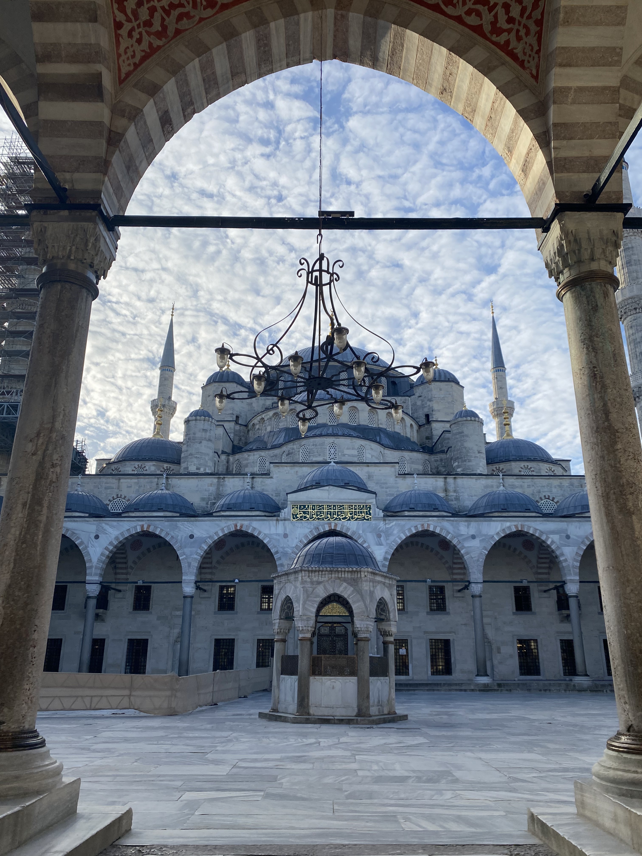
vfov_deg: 67.3
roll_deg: -0.5
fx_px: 643
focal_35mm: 26
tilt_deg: +20.3
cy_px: 428
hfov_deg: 53.1
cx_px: 321
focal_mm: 4.25
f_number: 1.8
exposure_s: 1/2410
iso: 32
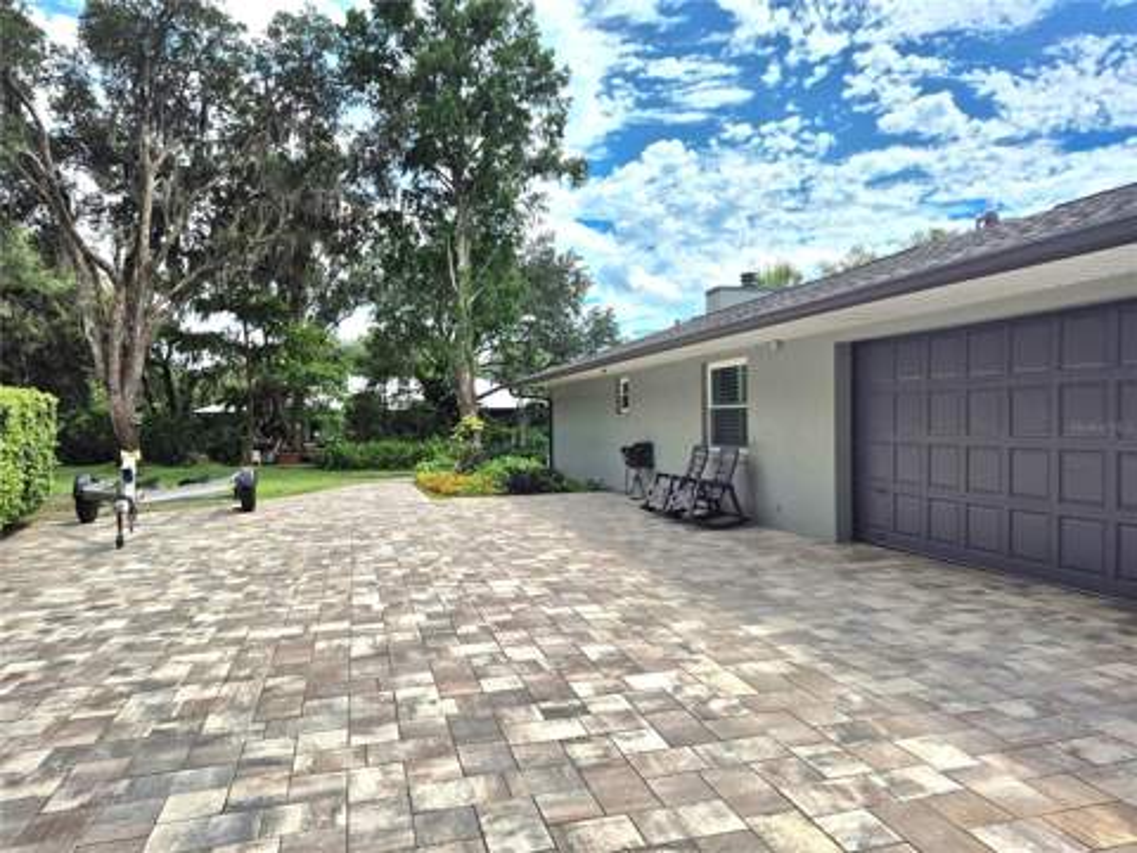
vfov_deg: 58.9
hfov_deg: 73.9
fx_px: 755
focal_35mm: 23
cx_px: 568
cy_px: 426
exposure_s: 1/2500
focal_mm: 5.4
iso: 25
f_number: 1.8
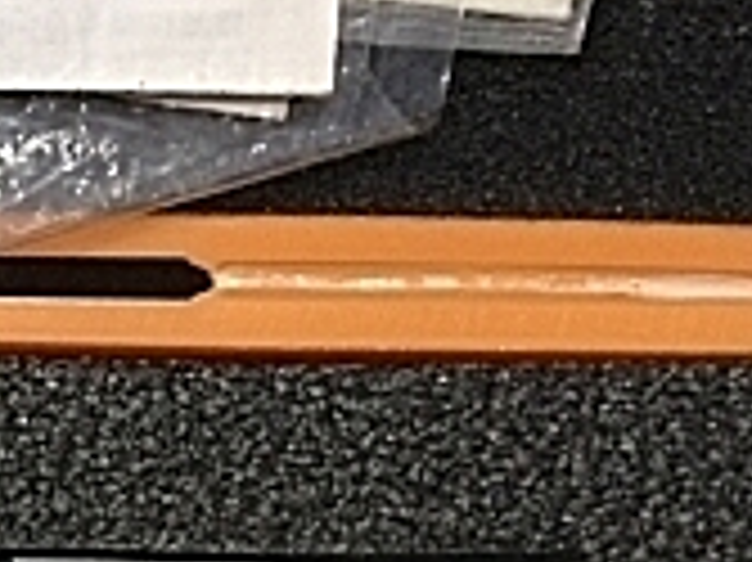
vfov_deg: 12.2
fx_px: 2410
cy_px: 1012
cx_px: -419
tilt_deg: -84.2
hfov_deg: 16.1
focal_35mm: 111
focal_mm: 4.15
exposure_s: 1/30
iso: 160
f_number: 2.2
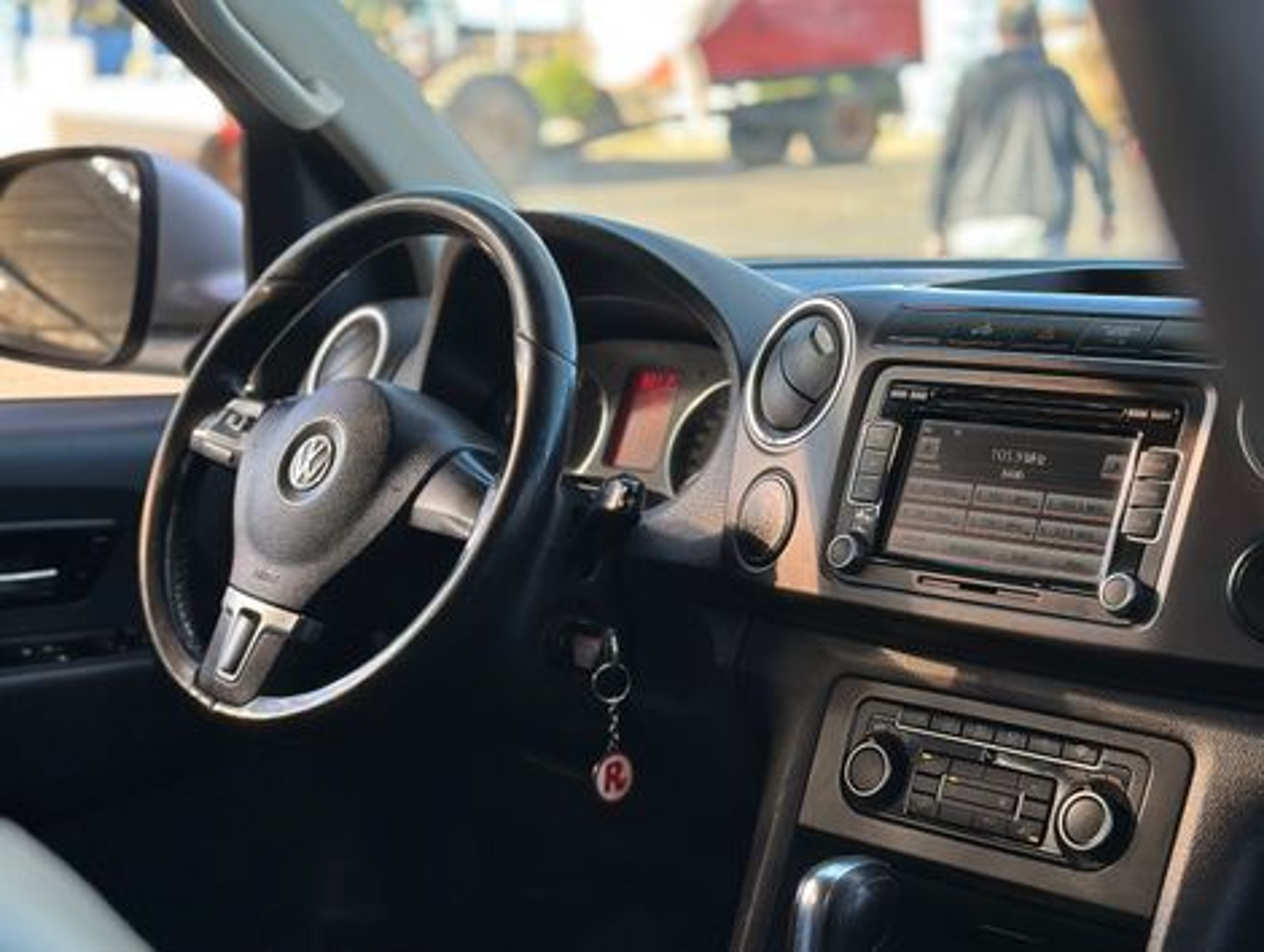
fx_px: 1755
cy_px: 476
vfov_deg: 30.3
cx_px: 632
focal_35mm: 48
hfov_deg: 39.6
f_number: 1.78
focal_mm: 6.86
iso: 80
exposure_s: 1/223
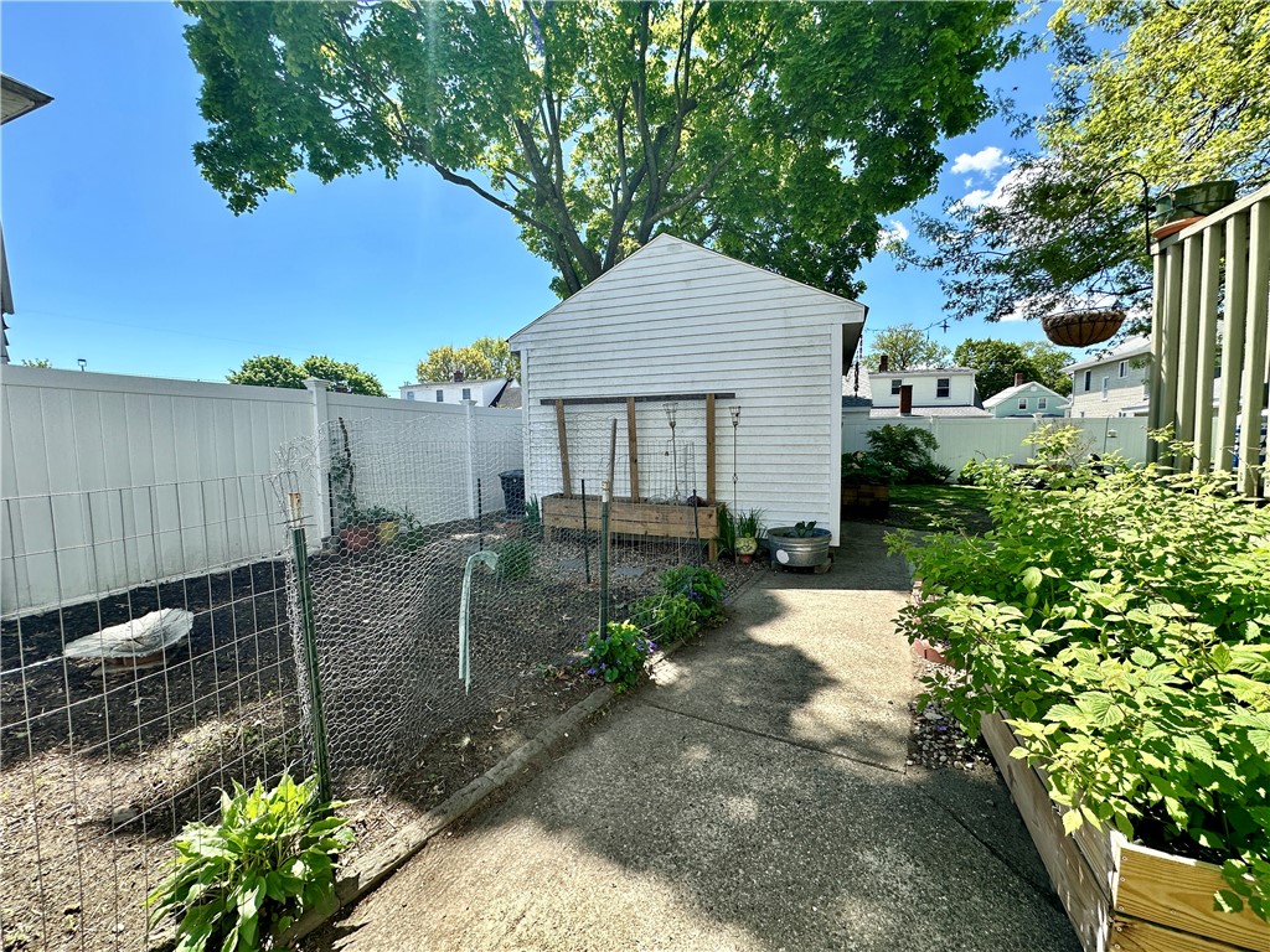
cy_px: 476
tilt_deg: -4.8
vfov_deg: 85.7
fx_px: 514
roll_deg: +1.4
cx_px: 635
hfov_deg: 102.1
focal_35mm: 14
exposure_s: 1/1006
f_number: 2.2
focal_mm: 2.22
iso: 40
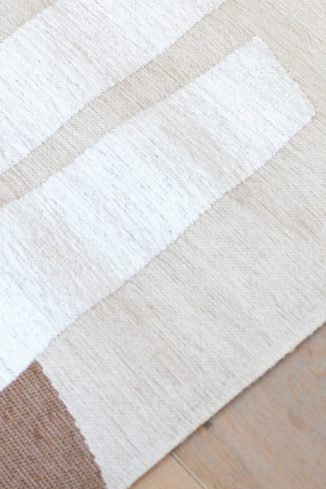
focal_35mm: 134
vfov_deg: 14.8
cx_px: 63
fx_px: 1821
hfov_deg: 10.2
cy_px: -79
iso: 125
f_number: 4
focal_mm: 37.6
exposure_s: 1/2400
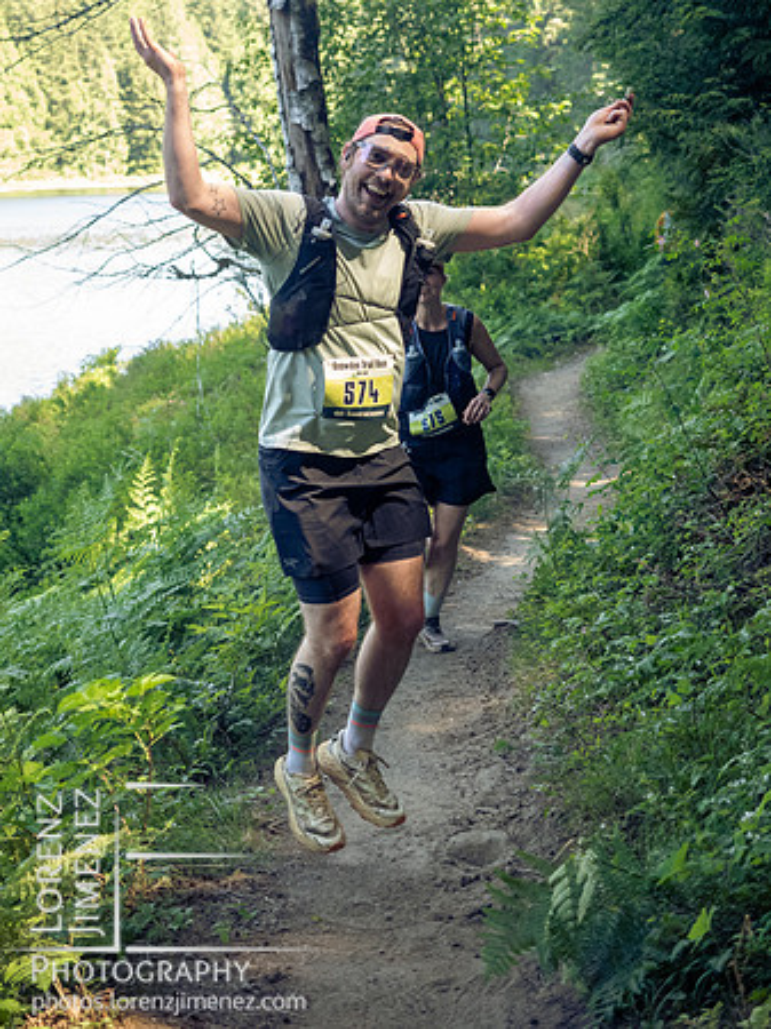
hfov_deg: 18.4
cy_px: 514
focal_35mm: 80
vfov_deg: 24.4
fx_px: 2378
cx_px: 386
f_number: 2.8
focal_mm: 40
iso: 2500
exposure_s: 1/1000
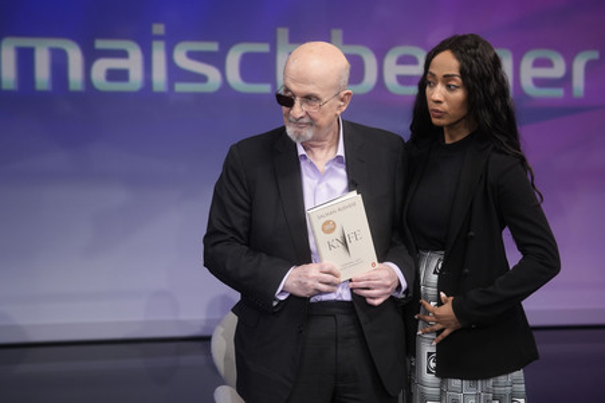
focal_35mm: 45
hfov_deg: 43.6
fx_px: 756
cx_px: 302
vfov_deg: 29.8
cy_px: 202
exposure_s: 1/200
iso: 640
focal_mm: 30
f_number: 2.2
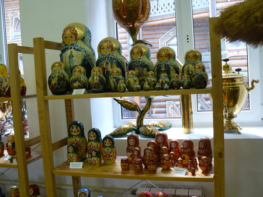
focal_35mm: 36
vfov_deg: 39.7
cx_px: 132
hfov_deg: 51.3
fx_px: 274
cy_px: 98
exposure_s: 1/40
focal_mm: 6
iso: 100
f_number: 2.8
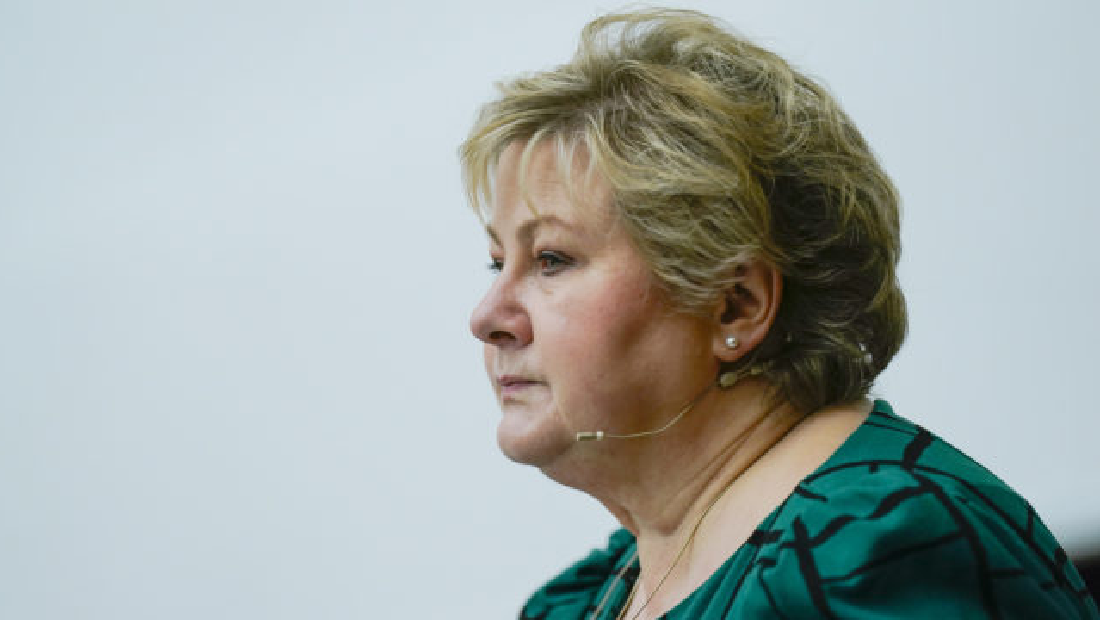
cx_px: 547
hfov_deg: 12.8
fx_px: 4902
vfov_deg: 7.2
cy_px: 288
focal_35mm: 168
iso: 1600
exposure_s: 1/160
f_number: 2.8
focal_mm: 159
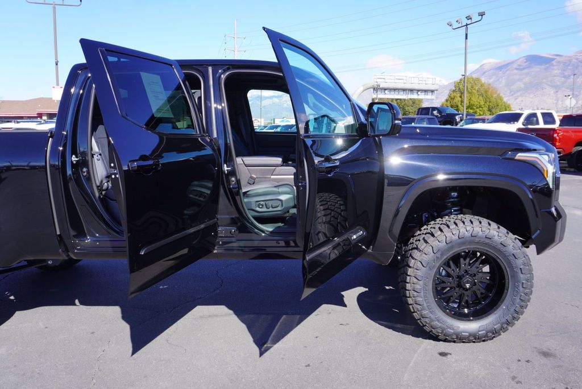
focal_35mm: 30
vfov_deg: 43.7
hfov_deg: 61.9
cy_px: 194
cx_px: 291
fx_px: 485
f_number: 7.1
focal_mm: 20
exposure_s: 1/100
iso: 100
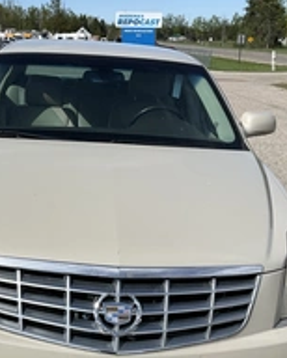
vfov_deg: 31.8
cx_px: 99
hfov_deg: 25.7
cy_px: 220
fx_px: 625
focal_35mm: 59
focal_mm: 3
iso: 25
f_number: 1.8
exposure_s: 1/2667
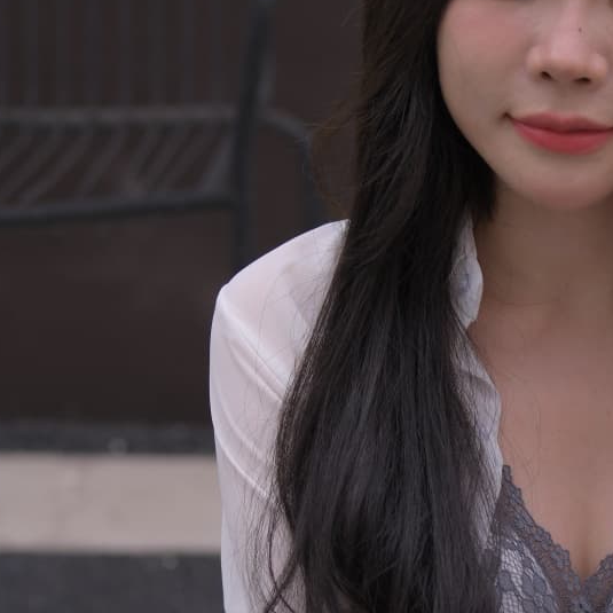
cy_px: 636
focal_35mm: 200
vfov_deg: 8.7
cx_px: 615
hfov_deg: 8.7
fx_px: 4007
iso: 160
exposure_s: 1/800
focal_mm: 70
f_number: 3.5
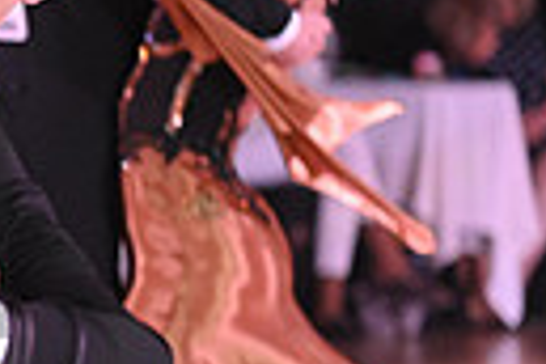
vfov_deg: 2.3
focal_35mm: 607
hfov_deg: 3.4
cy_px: 226
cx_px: -453
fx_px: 9205
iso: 1600
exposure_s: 1/200
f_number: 4
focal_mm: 135
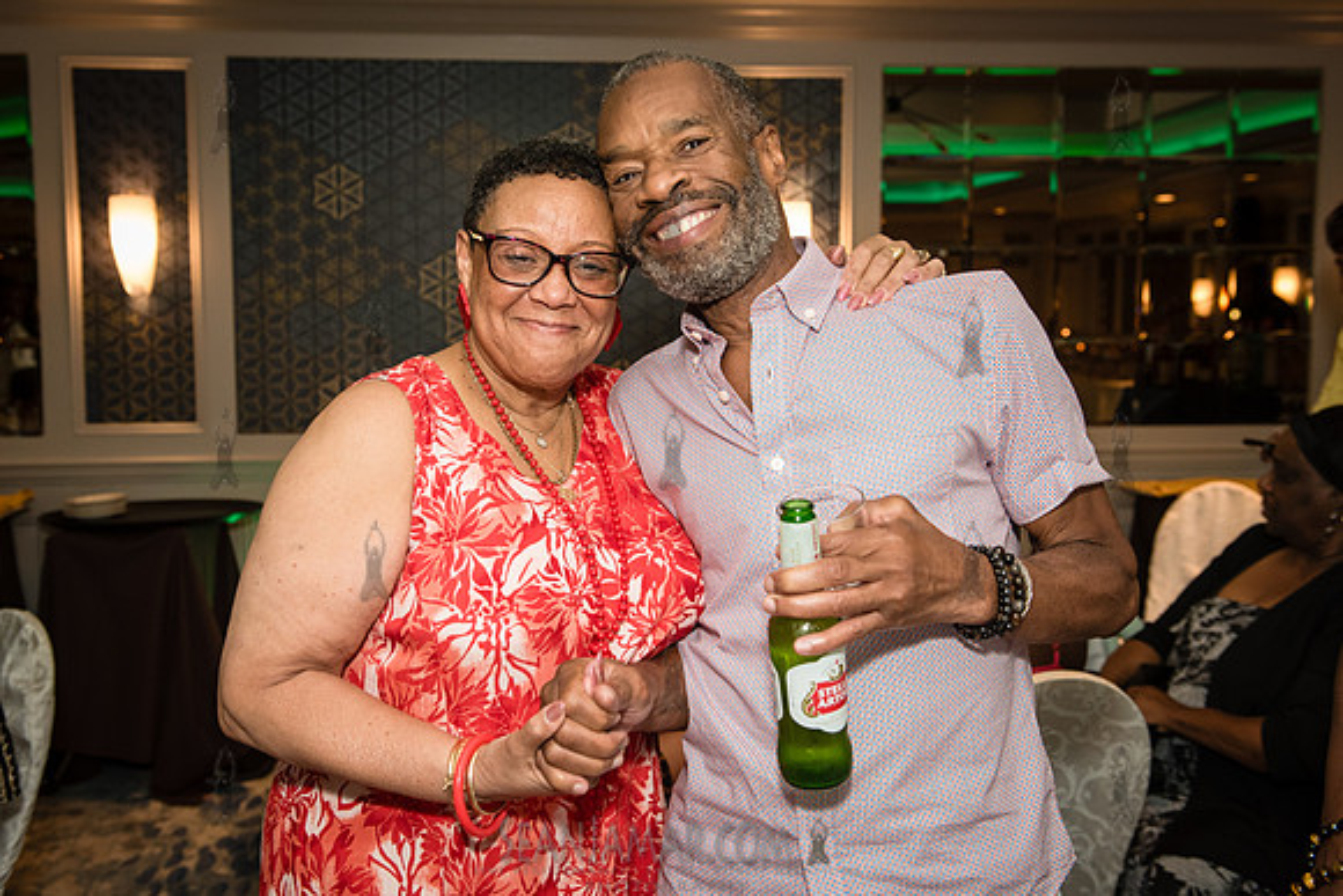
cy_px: 430
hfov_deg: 51.6
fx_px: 1388
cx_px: 639
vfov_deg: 35.8
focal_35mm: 37
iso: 1600
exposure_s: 1/160
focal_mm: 34
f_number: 3.5
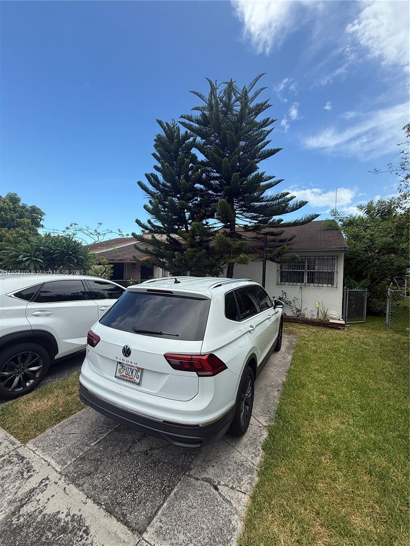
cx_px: 205
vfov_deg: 102.1
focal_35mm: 14
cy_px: 273
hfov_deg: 85.7
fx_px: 221
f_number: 2.2
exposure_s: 1/433
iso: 50
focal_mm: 2.22
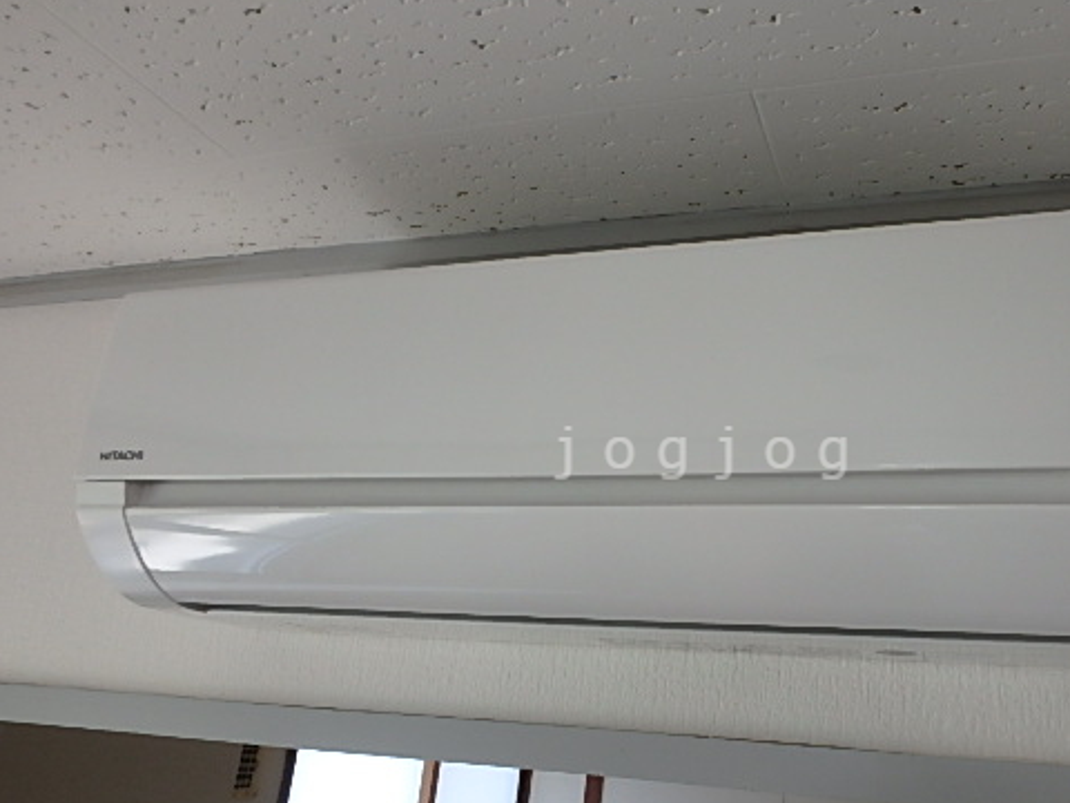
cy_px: 453
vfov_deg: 49.6
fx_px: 865
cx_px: 707
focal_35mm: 28
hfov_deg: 62.0
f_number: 3.5
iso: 200
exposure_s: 1/60
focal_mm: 3.7
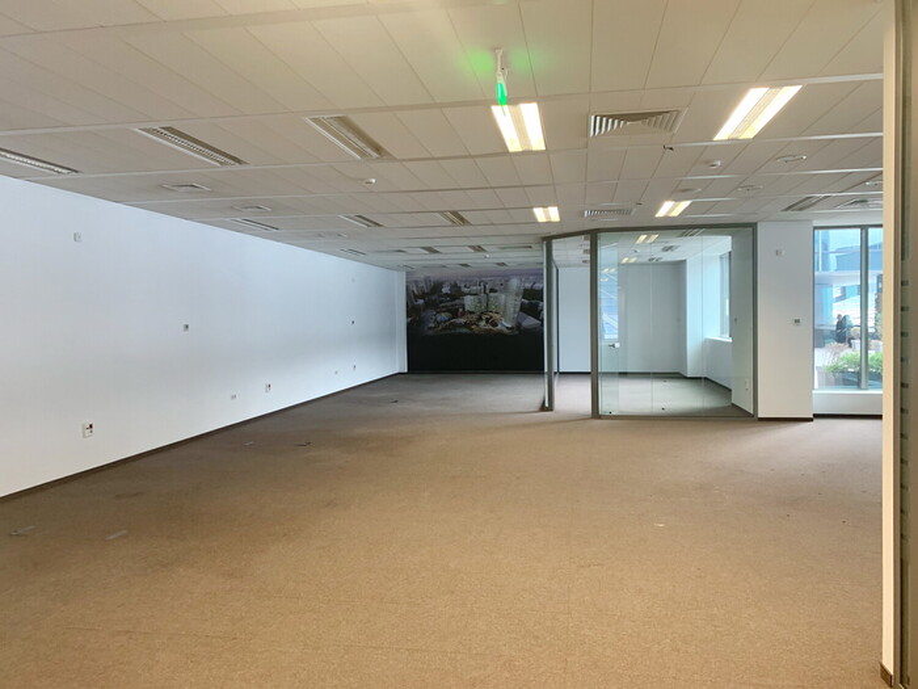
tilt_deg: -1.3
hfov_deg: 67.3
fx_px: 690
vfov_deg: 53.1
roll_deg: +0.8
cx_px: 459
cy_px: 344
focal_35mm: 26
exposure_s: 1/60
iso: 160
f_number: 1.8
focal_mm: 4.25
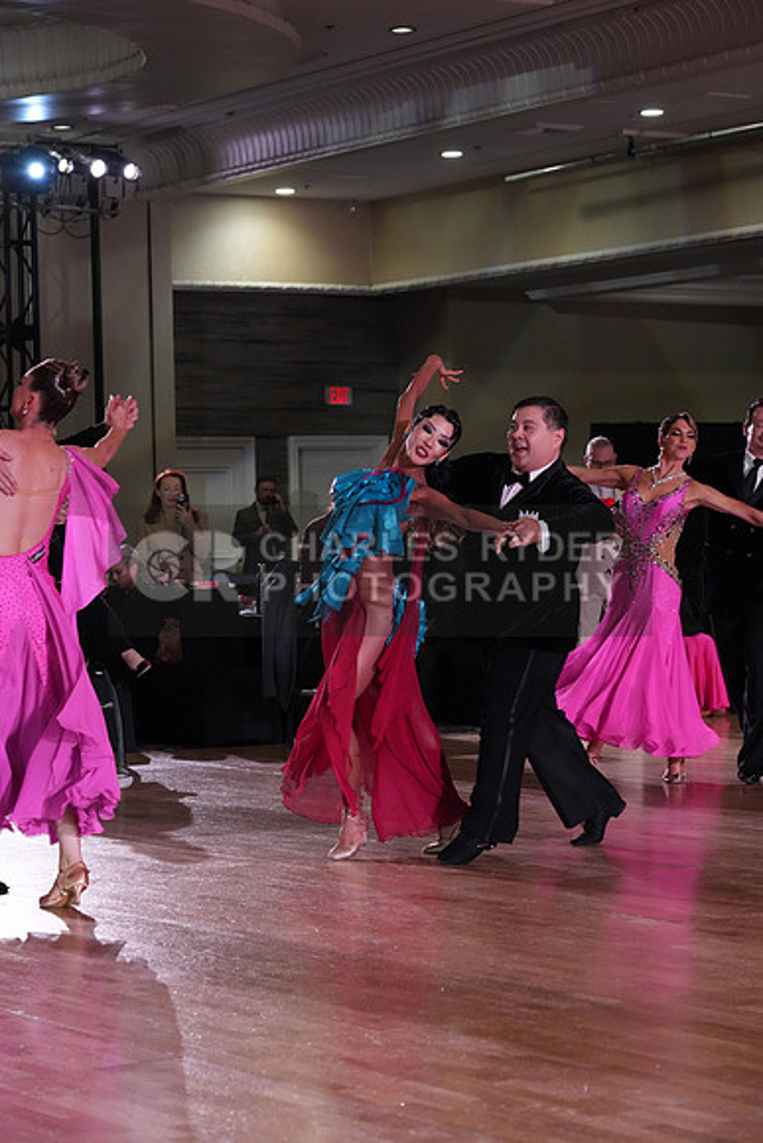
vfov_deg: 21.9
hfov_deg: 14.7
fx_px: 2955
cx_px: 382
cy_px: 572
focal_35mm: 93
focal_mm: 93
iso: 5000
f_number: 6.3
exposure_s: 1/320
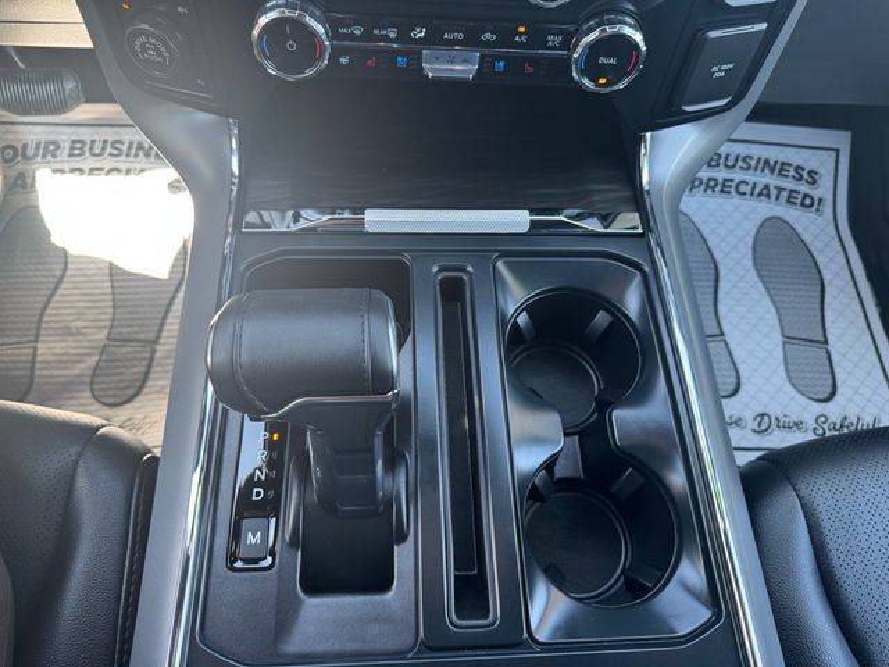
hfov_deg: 71.6
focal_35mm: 24
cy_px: 334
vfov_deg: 56.8
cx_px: 444
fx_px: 616
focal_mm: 6.76
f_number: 1.78
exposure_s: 1/121
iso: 160
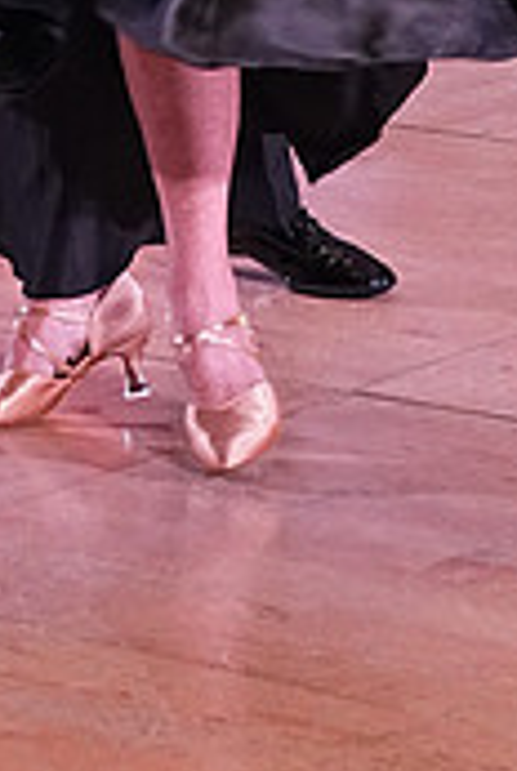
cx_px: -87
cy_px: -504
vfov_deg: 9.7
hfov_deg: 6.7
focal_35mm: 204
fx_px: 4377
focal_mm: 41
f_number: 6.3
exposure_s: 1/320
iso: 3200
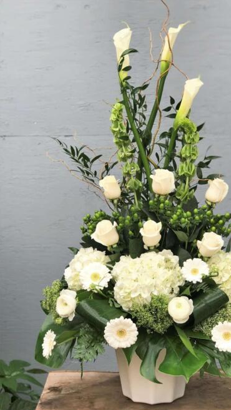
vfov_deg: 33.3
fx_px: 685
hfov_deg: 19.1
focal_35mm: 63
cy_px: 207
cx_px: 155
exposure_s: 1/120
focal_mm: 6.6
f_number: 2.8
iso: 20
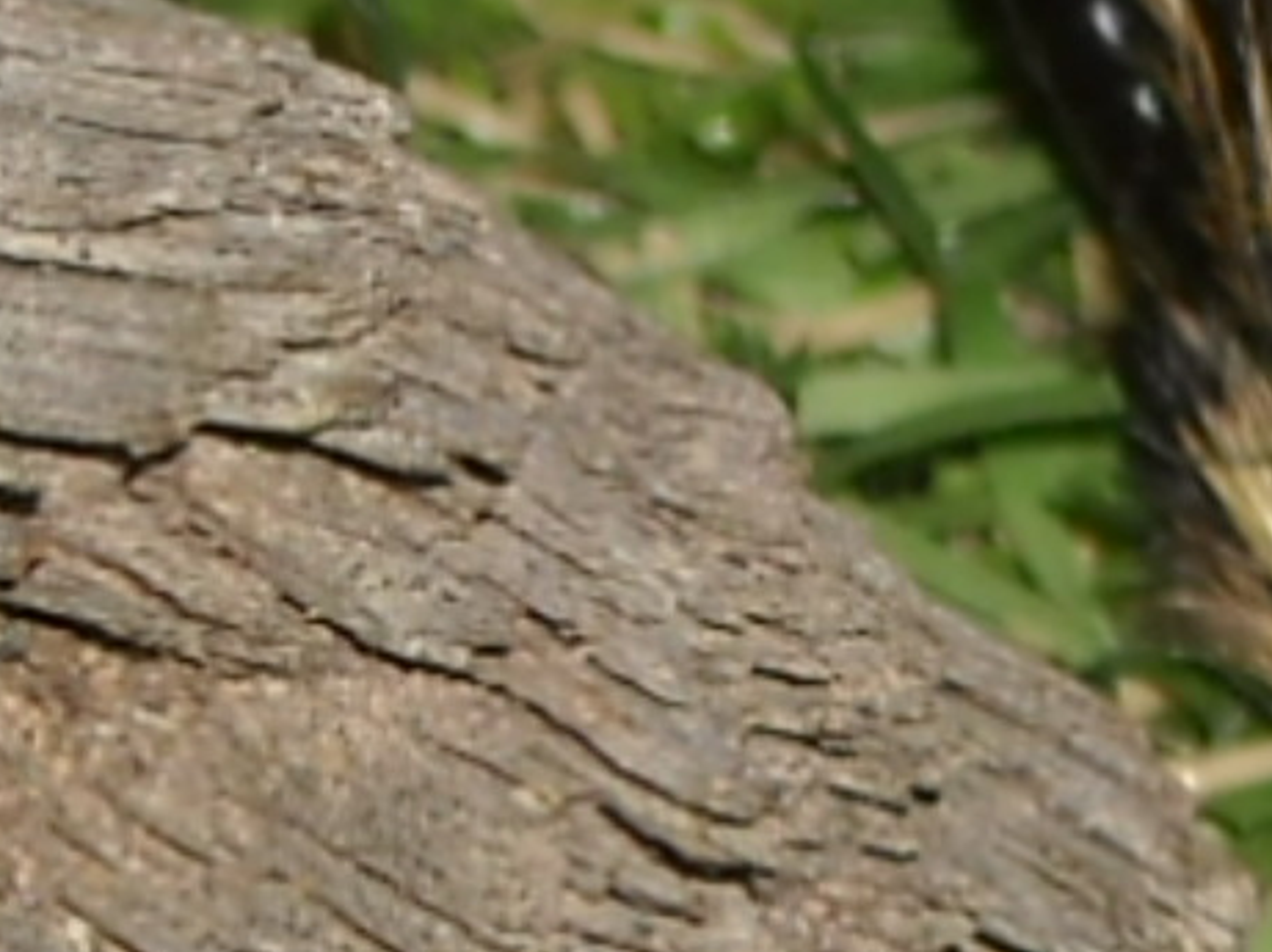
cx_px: 2618
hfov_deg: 3.3
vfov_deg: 2.5
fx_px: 21700
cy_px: -276
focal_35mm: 591
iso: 64
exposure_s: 1/125
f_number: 4.7
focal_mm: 17.1
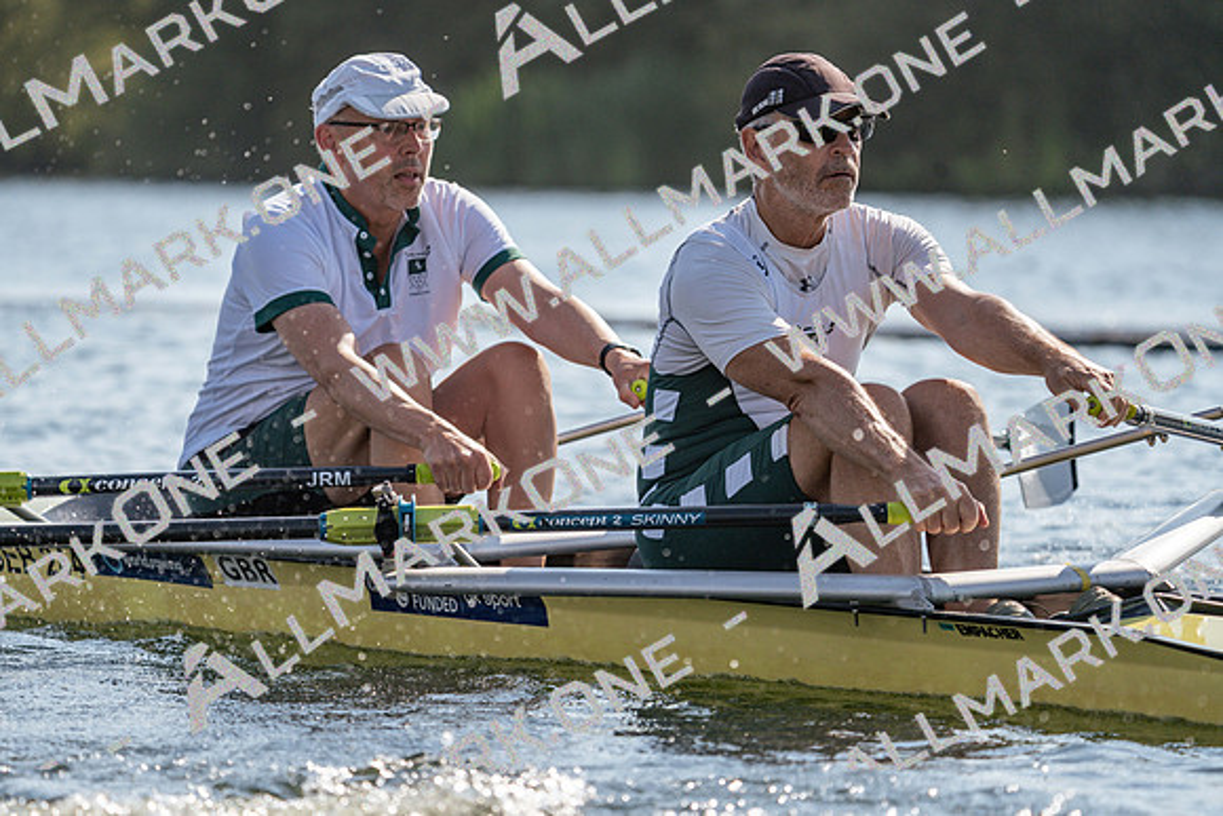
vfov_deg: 4.7
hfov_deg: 7.0
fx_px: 10024
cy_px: 408
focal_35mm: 295
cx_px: 612
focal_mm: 295
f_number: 5.6
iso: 250
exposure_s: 1/1600
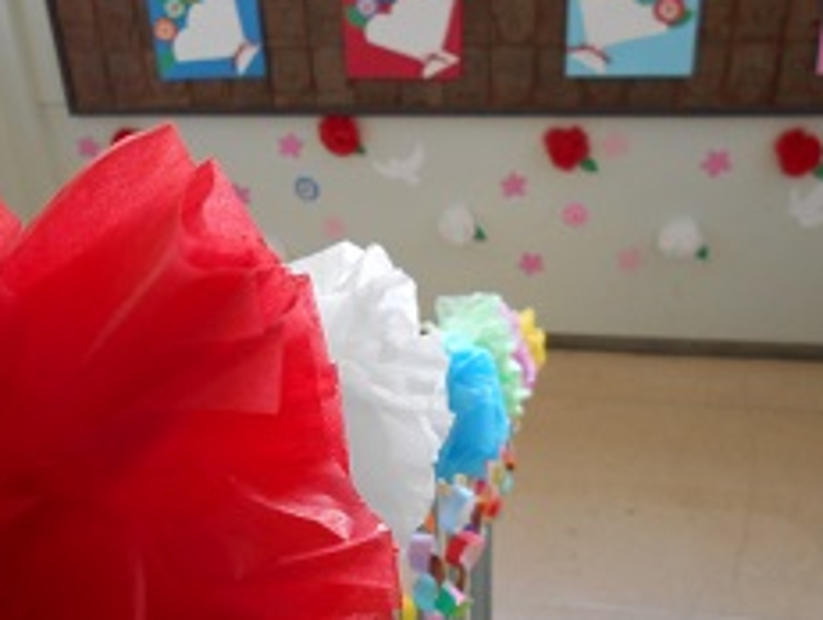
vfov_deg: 35.2
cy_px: 328
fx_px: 976
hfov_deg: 45.5
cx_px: 344
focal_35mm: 41
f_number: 3.2
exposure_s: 1/30
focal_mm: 4.6
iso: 160
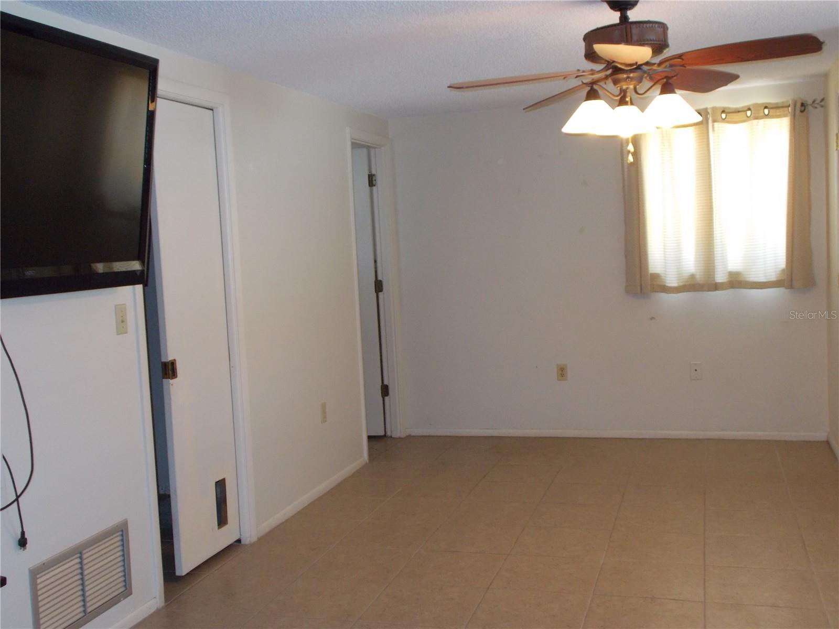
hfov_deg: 47.9
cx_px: 420
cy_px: 314
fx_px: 945
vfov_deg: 36.8
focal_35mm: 39
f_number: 3.9
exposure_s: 1/30
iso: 250
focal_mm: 6.9
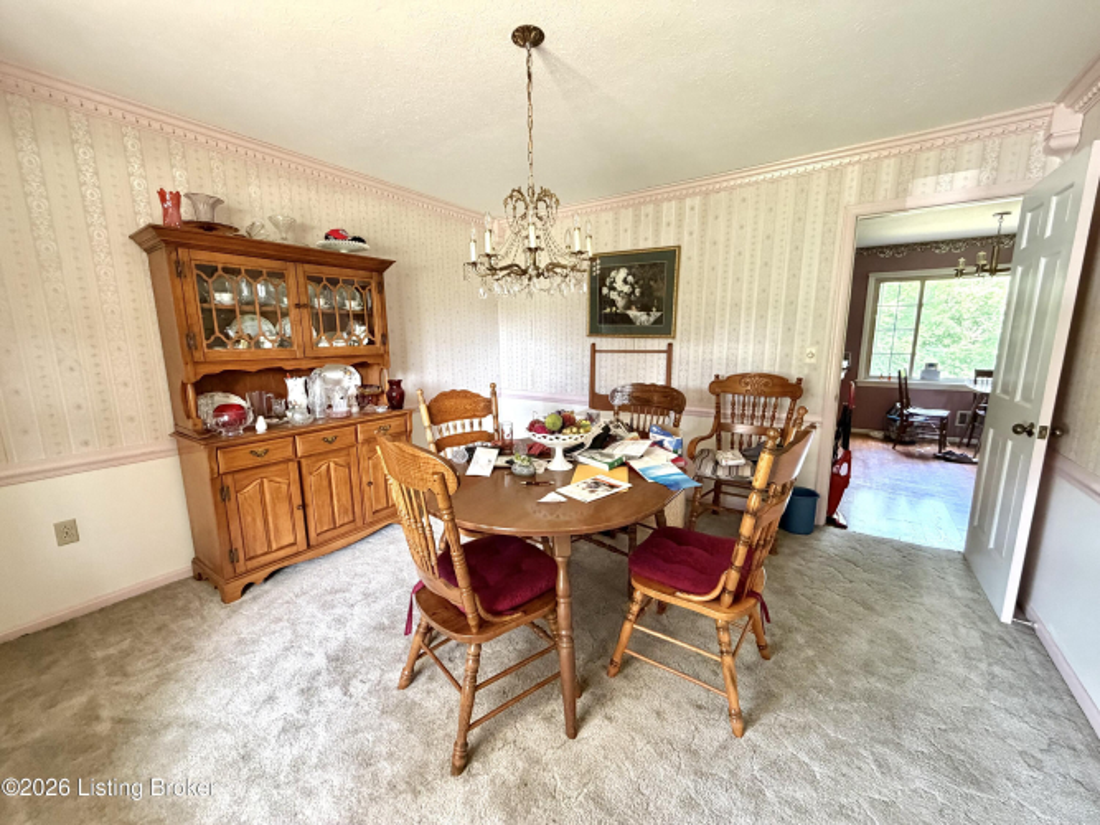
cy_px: 412
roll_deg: +0.9
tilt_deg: -9.6
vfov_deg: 85.7
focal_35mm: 14
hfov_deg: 102.1
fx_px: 445
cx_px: 550
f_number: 2.2
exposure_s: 1/60
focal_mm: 2.22
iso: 500
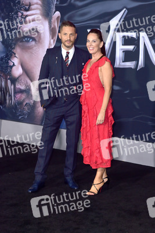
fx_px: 452
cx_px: 78
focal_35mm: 70
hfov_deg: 19.5
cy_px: 116
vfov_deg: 28.8
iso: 500
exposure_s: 1/250
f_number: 5
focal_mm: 70
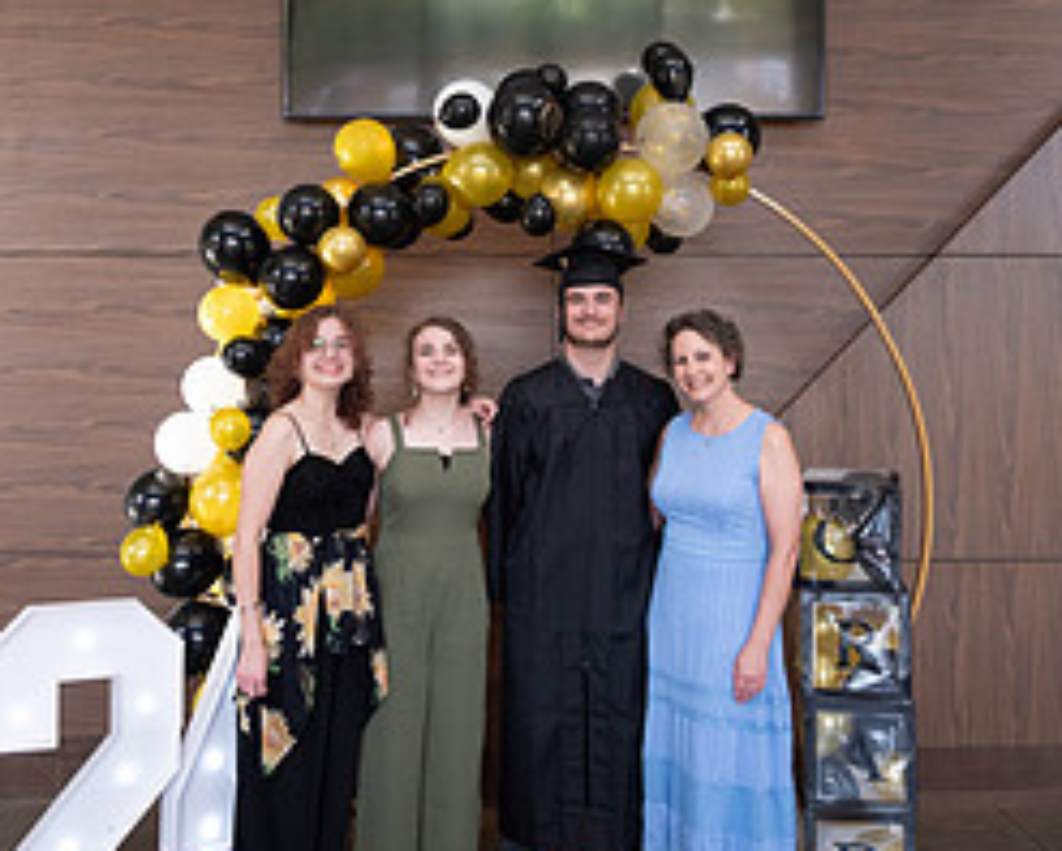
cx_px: 503
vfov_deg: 35.8
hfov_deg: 44.7
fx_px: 1290
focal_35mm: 41
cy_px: 223
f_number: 4
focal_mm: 24
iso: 2000
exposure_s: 1/200
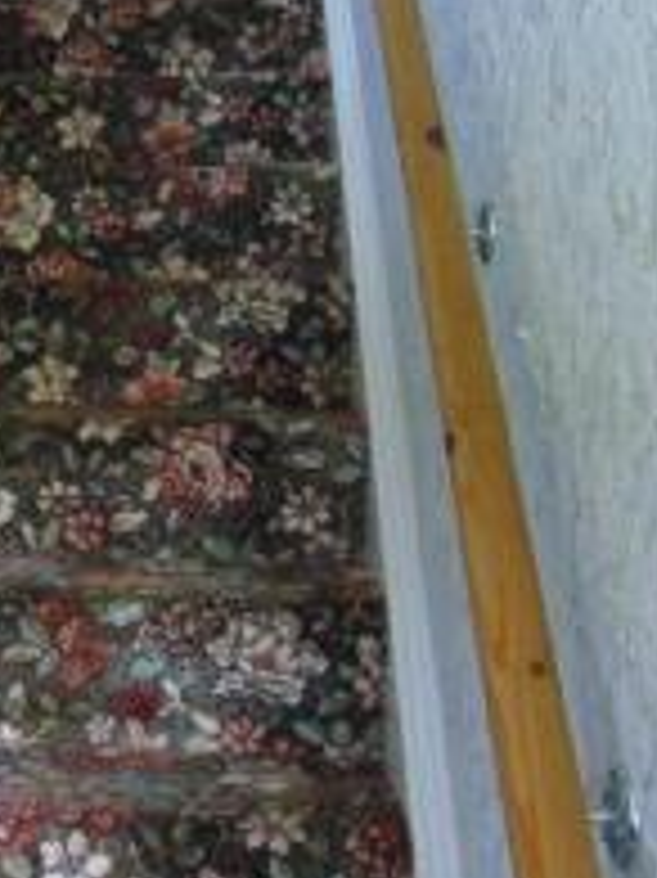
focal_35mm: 56
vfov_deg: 34.1
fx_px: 1419
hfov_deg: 24.7
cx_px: -18
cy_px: 313
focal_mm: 4.5
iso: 320
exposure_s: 1/30
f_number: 3
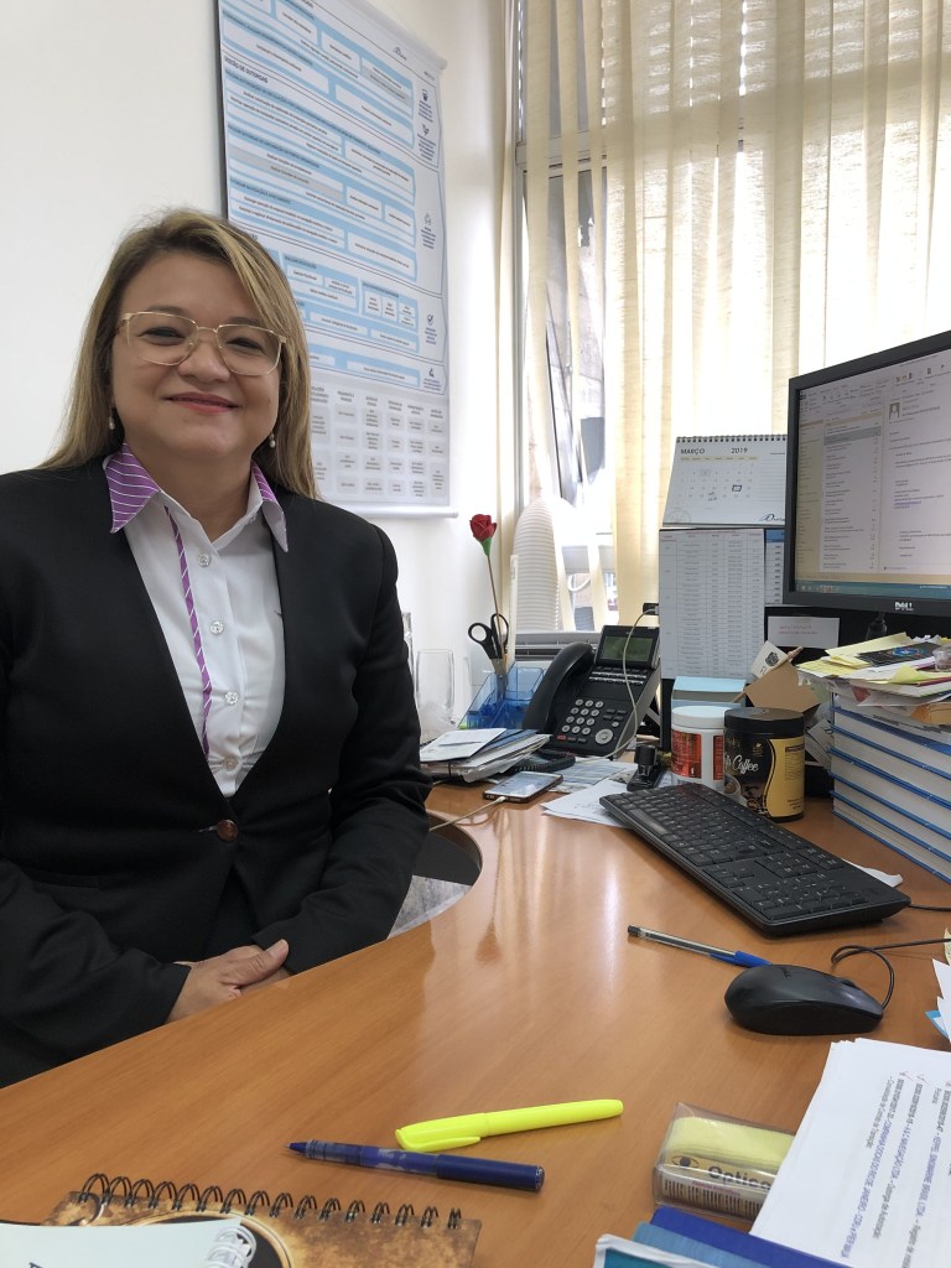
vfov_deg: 63.4
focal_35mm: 28
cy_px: 634
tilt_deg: -5.5
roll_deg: +0.6
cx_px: 476
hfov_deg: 49.7
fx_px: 1026
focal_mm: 3.99
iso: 32
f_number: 1.8
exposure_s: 1/30
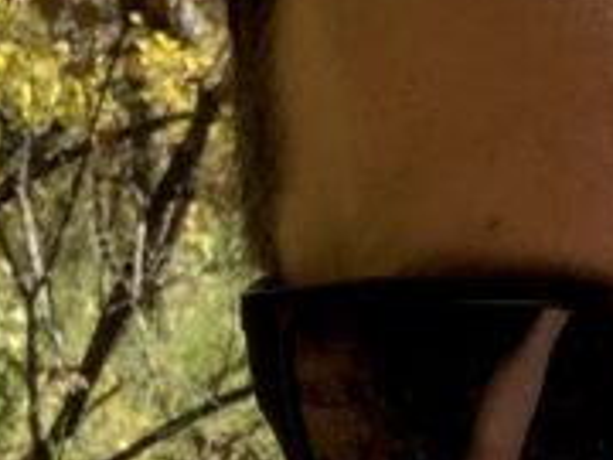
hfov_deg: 10.2
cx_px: 1148
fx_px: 3223
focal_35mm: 182
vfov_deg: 8.0
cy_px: 658
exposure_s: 1/451
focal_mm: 2.87
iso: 16
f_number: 2.2
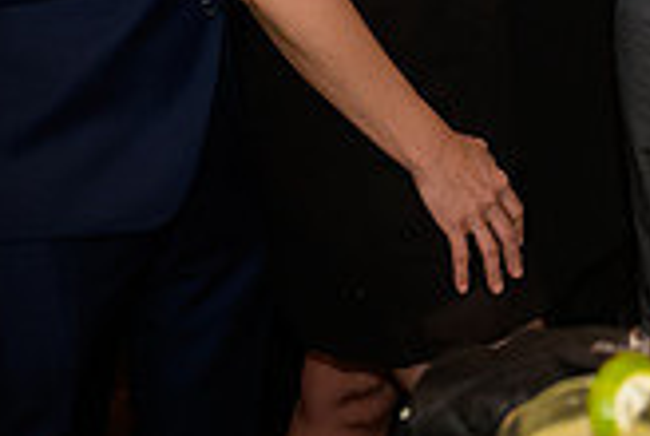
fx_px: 1700
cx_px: 821
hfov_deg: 20.0
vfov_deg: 12.9
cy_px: -407
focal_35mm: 94
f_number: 3.2
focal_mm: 24
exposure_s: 1/125
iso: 1600
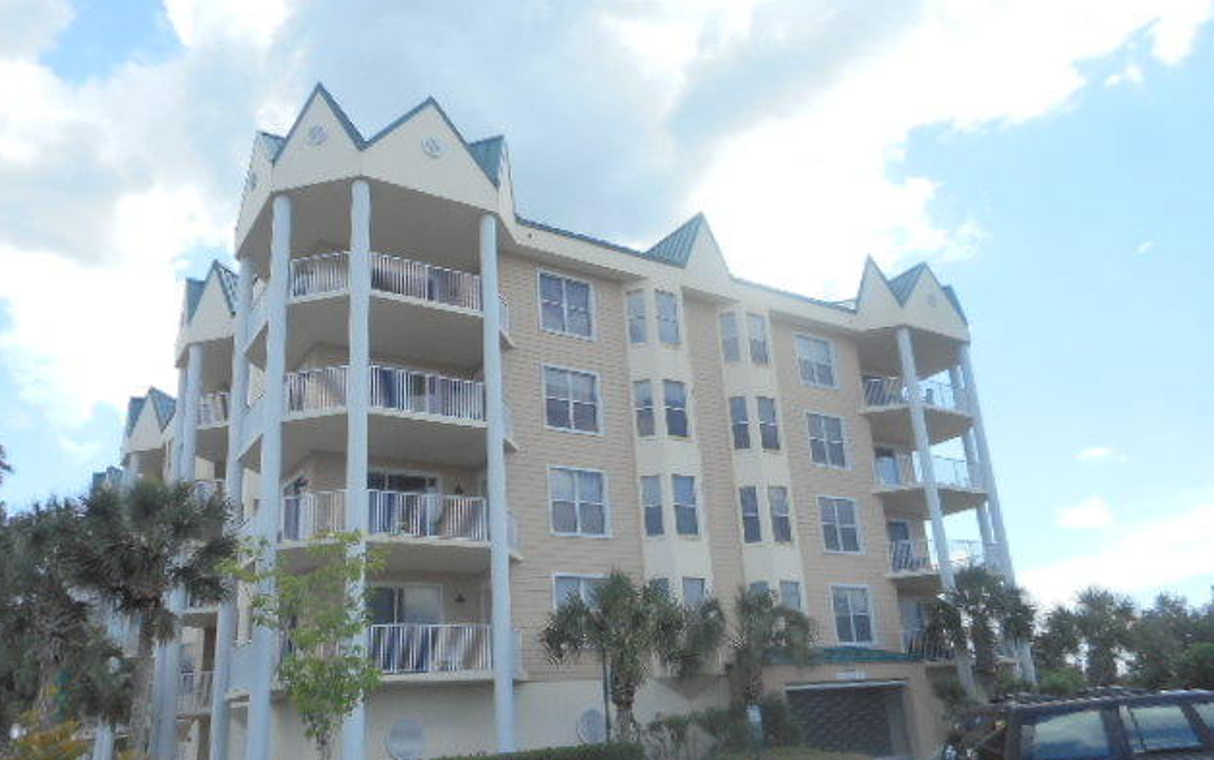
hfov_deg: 68.4
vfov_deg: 45.9
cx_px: 607
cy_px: 431
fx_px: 894
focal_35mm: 27
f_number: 3.7
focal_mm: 4.5
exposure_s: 1/500
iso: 80
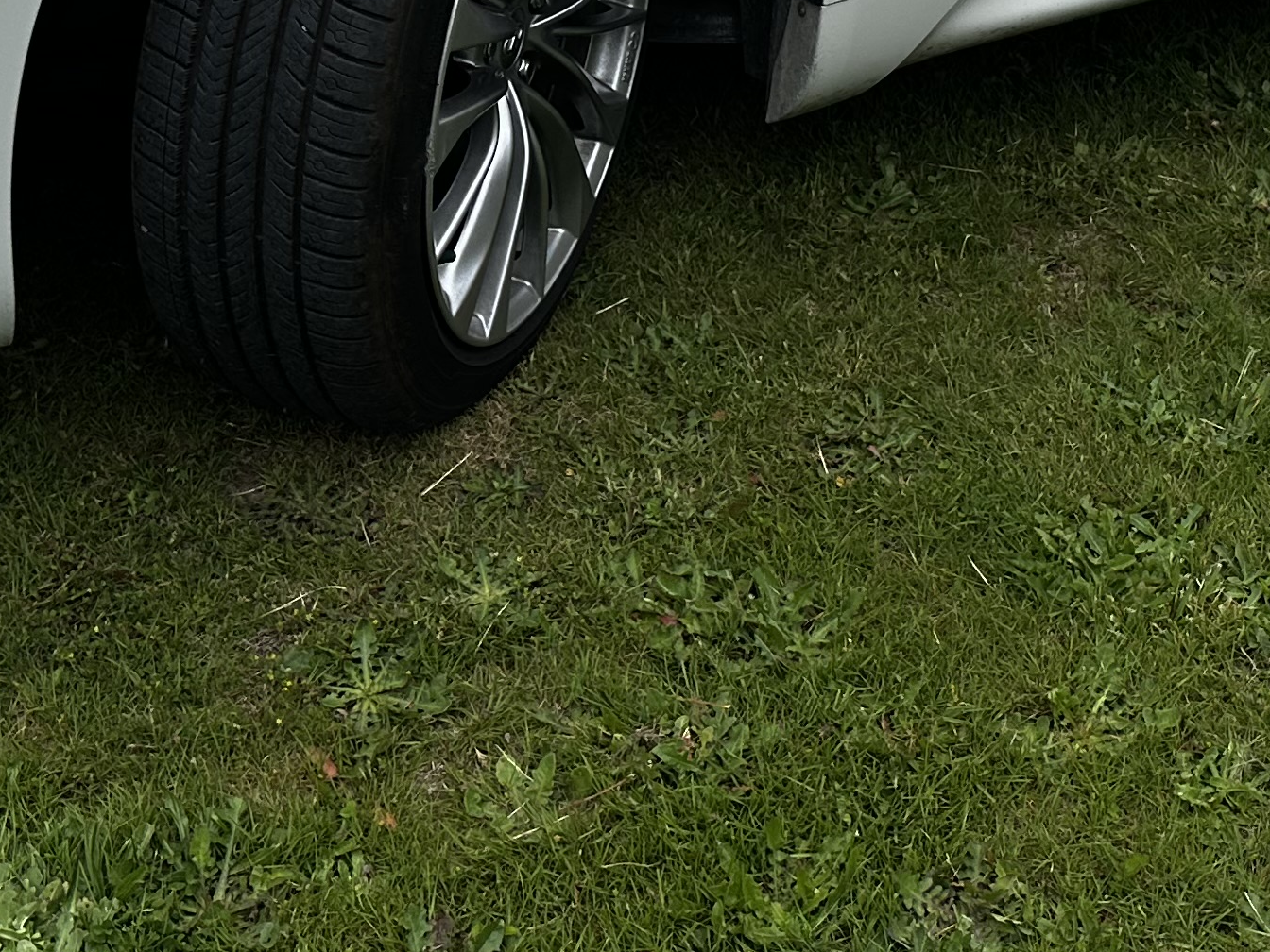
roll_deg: +2.0
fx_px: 2642
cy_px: -298
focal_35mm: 72
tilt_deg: -15.7
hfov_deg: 26.9
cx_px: 793
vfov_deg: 18.9
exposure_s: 1/1949
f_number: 1.78
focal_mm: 6.86
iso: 80
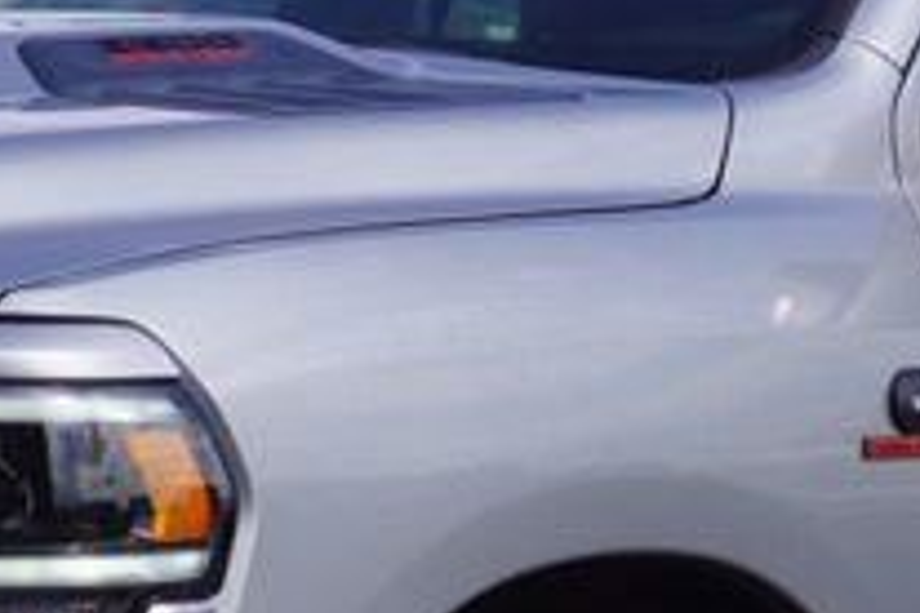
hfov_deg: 8.9
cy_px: 728
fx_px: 5890
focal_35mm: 230
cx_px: 591
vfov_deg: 5.9
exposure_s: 1/125
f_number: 11
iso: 100
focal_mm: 31
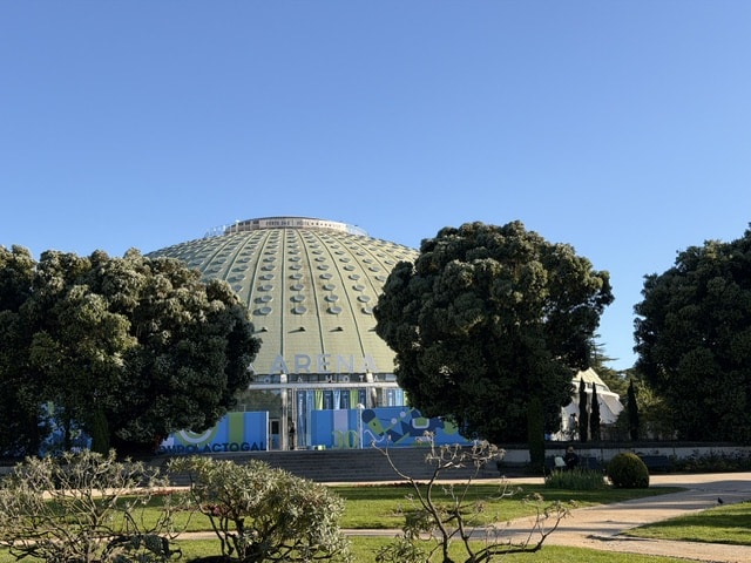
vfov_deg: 30.3
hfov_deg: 39.7
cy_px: 282
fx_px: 1041
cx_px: 376
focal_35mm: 48
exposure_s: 1/3096
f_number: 1.78
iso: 64
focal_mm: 6.76
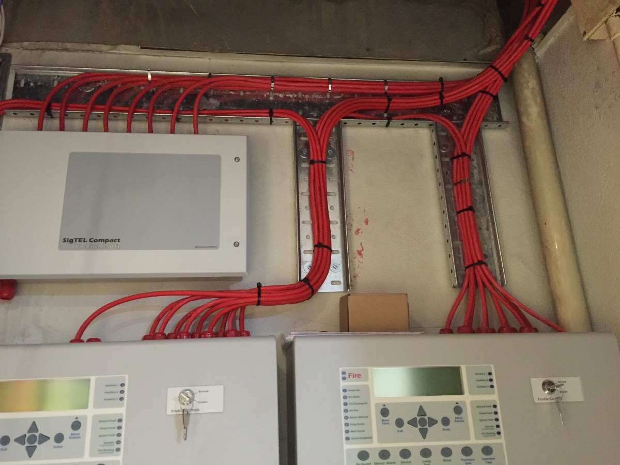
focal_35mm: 29
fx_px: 519
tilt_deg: +17.9
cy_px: 232
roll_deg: +2.7
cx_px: 310
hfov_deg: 61.7
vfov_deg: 48.2
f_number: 2.2
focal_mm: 4.15
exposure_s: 1/17
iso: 500
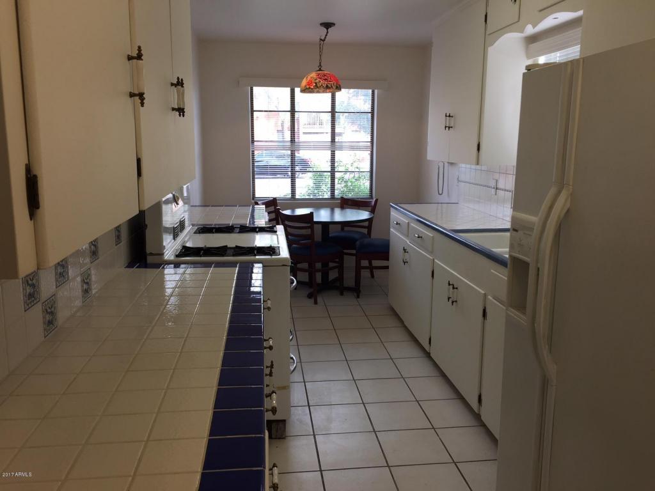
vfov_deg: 48.2
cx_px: 328
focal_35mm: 29
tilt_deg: -9.7
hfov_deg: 61.7
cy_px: 246
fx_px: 549
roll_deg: +0.0
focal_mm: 4.15
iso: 32
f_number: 2.2
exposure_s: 1/60
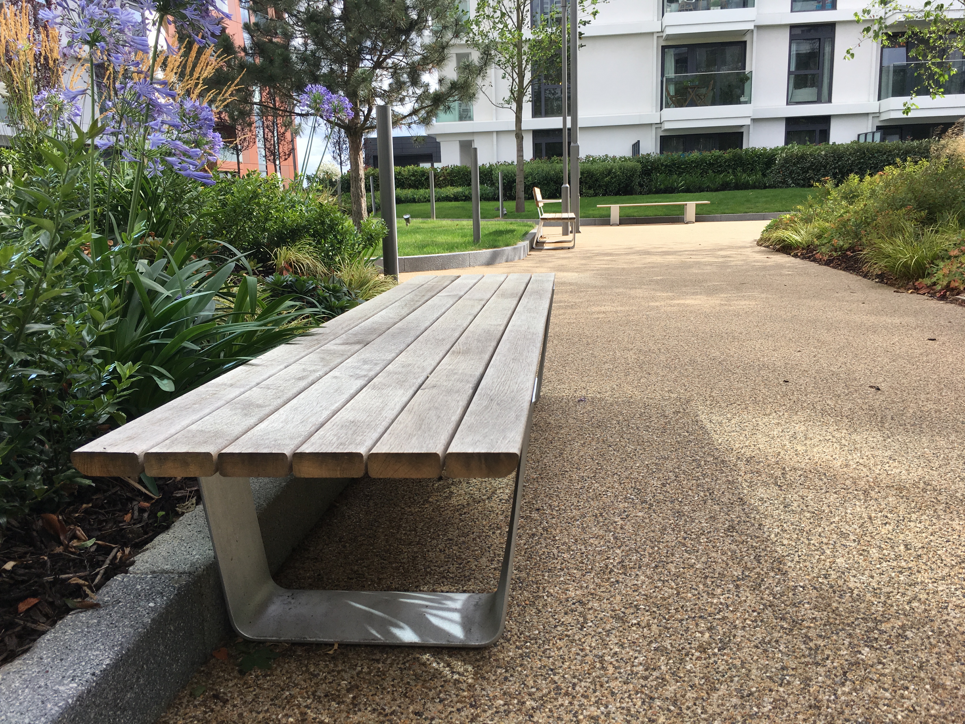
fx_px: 808
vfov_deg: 48.2
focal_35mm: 29
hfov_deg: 61.7
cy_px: 362
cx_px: 482
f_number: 2.2
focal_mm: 4.15
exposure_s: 1/646
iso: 25
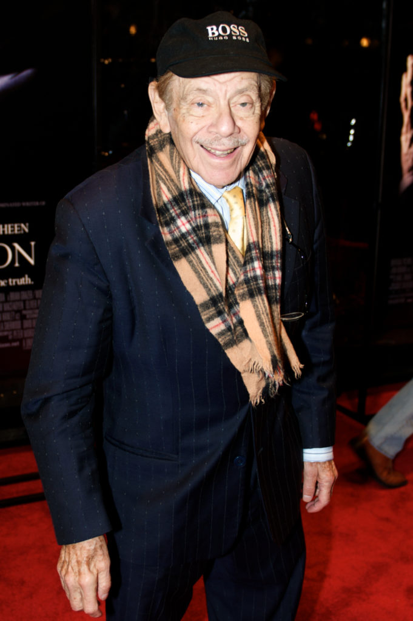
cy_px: 310
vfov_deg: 53.2
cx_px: 206
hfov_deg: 36.8
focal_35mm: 36
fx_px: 621
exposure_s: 1/100
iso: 200
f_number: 2.8
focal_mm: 24
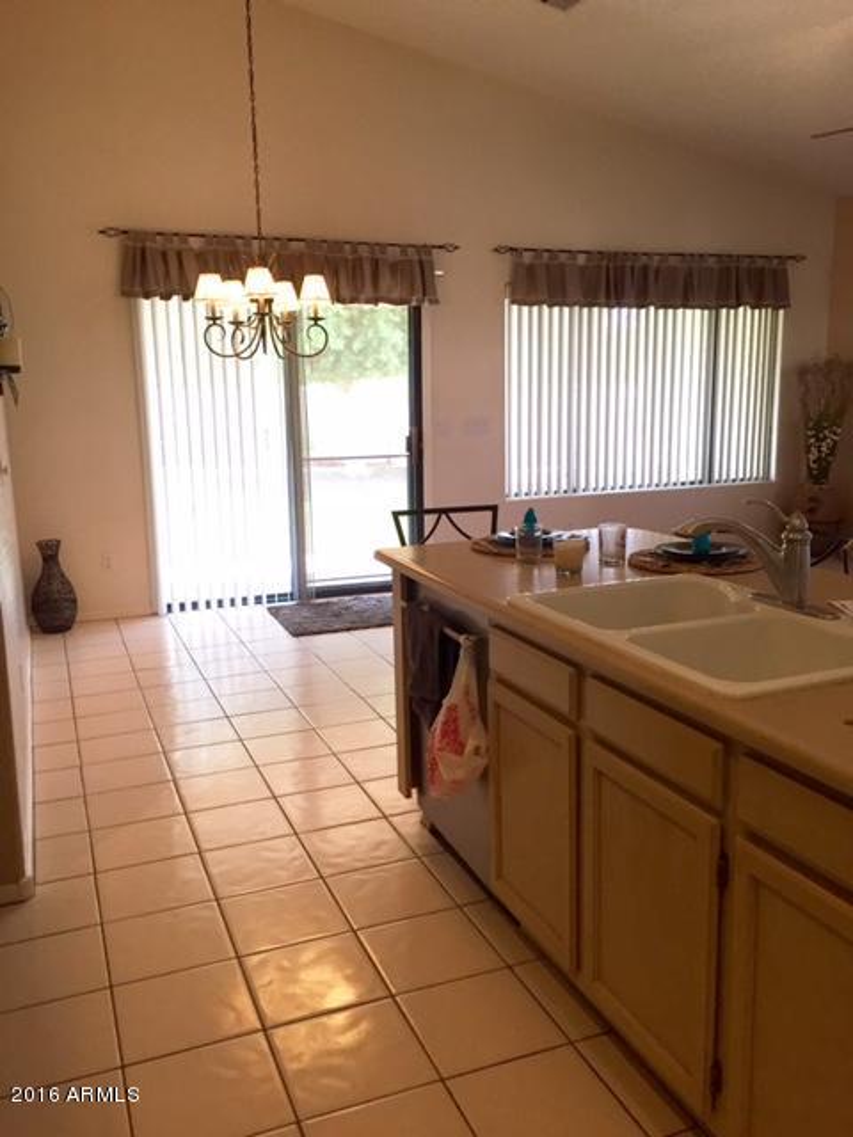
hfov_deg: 48.2
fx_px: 953
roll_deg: +1.8
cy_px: 568
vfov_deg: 61.7
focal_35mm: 29
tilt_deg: -10.1
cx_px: 426
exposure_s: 1/30
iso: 50
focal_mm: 4.15
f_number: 2.2
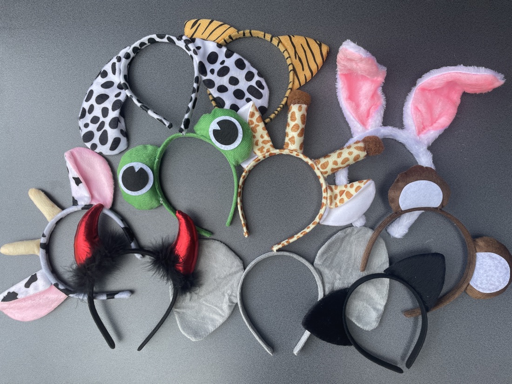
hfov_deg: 67.3
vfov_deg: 53.1
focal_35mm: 26
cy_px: 192
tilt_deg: -84.7
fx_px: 385
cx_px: 256
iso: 32
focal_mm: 4.2
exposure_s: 1/530
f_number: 1.6
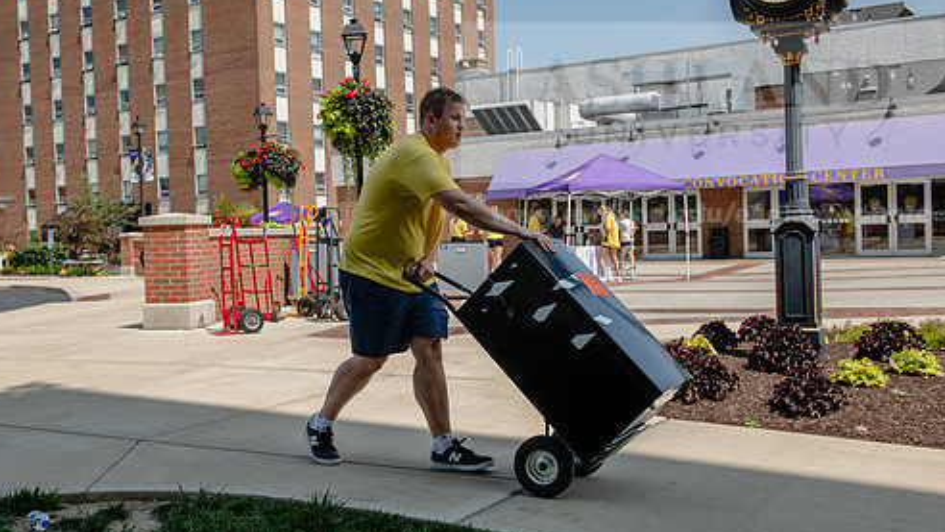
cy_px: 254
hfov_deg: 48.2
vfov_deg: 28.4
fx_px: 1053
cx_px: 403
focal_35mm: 42
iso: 80
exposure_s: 1/400
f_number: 5
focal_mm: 34
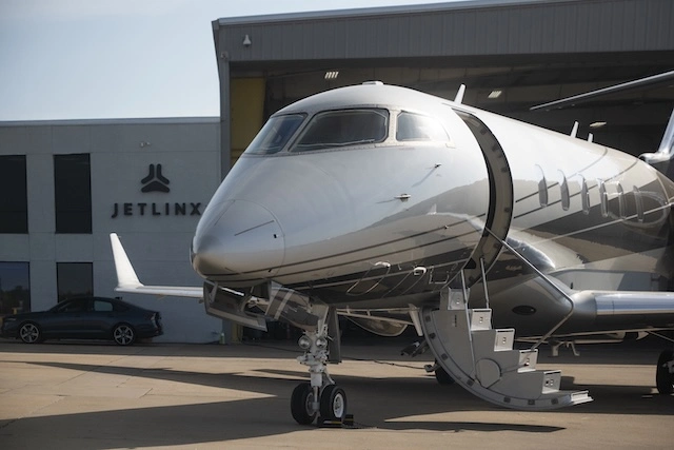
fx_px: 1311
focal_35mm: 70
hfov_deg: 28.8
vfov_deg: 19.5
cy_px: 225
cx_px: 337
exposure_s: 1/320
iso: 1600
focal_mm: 70
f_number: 3.5
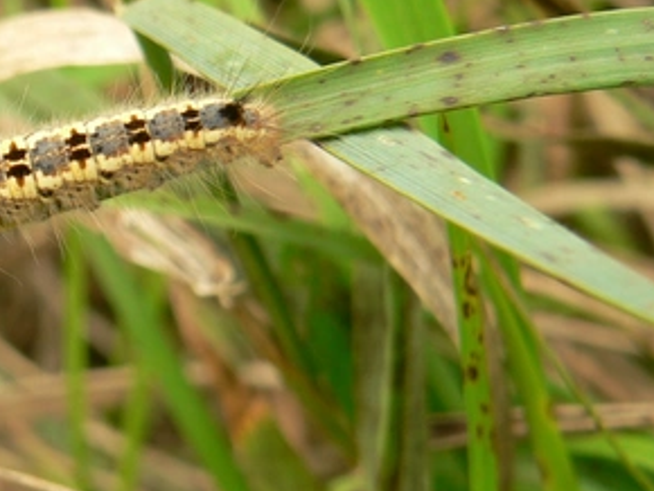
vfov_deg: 10.7
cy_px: 295
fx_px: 2628
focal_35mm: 139
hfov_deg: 13.9
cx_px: -56
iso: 80
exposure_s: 1/100
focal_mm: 10.5
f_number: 4
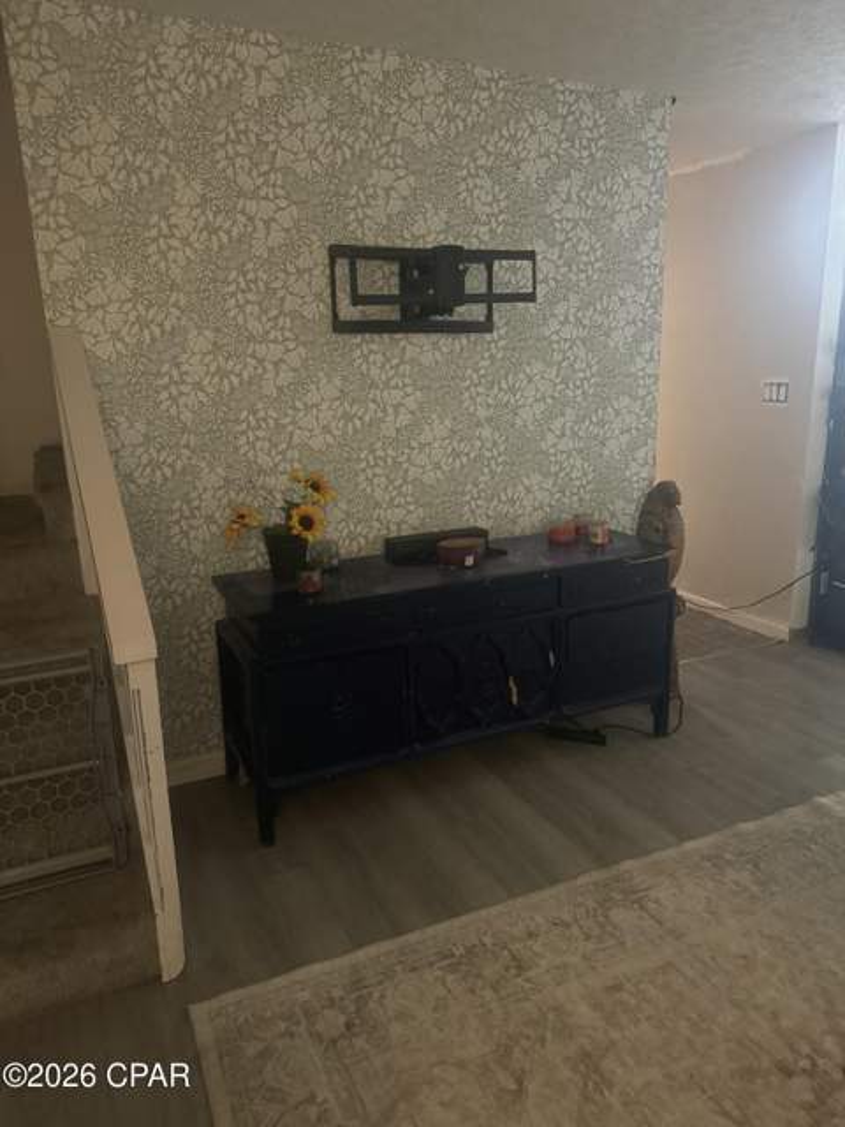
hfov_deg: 56.8
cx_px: 422
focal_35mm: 24
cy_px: 564
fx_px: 781
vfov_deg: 71.6
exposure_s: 1/30
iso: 1000
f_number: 1.78
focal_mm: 6.76
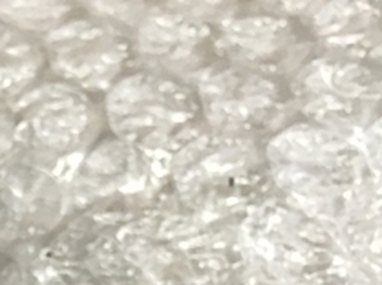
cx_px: -106
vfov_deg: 15.4
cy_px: 411
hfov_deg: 20.3
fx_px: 980
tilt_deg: -63.7
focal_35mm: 89
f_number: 2.2
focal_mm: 4.15
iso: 64
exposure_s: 1/30
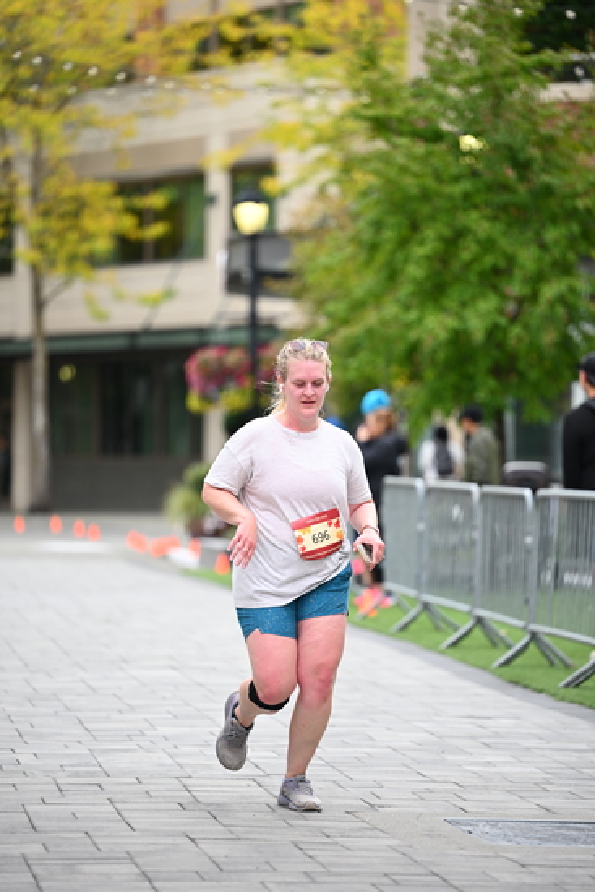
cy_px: 446
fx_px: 4088
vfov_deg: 12.4
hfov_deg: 8.3
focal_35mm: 165
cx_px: 298
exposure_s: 1/2000
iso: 640
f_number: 2.8
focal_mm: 165
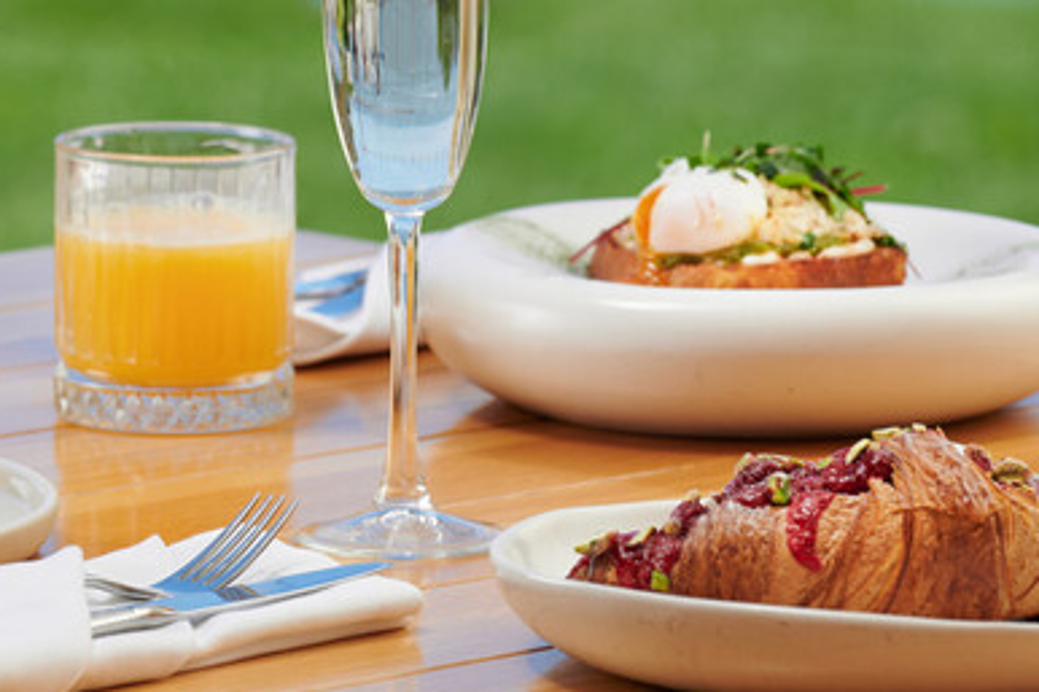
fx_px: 10904
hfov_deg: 5.4
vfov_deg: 3.6
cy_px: 116
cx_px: 127
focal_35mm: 378
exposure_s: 1/200
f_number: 9
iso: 100
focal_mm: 200
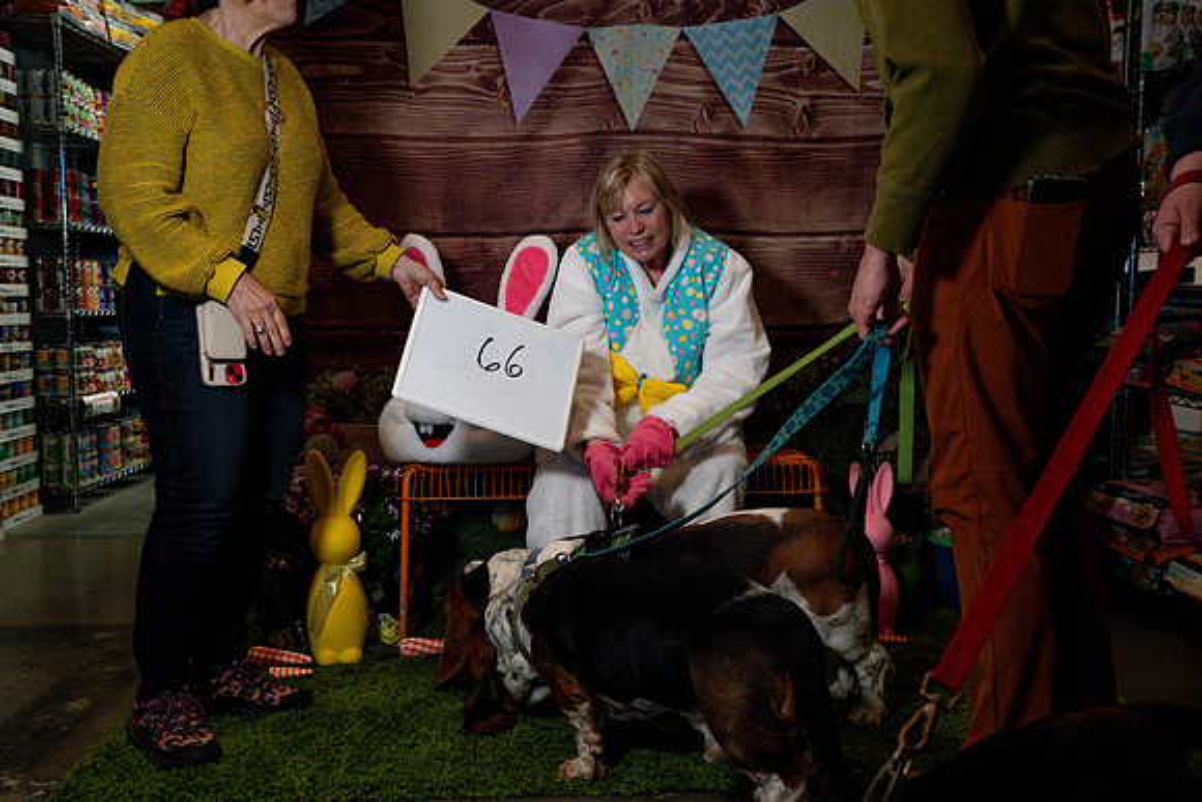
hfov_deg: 54.4
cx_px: 601
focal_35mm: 35
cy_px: 401
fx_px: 1169
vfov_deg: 37.9
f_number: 5
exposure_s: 1/500
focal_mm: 35
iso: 8000
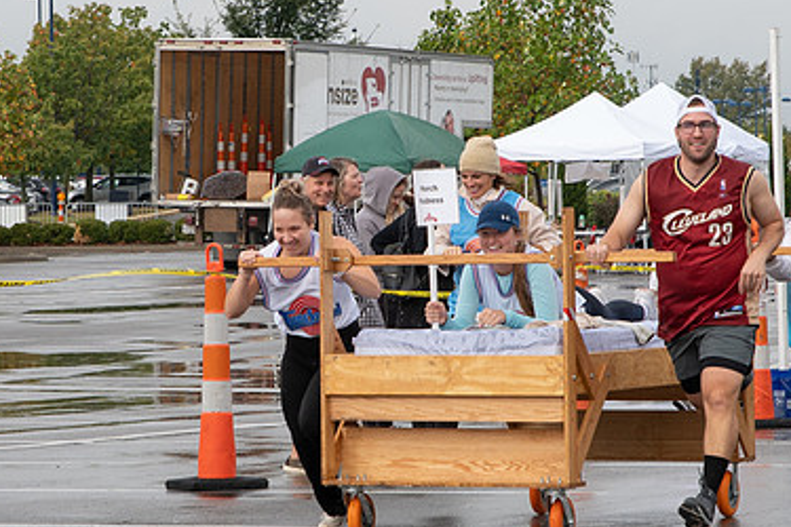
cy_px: 266
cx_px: 289
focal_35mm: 218
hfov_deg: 9.4
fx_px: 4790
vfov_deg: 6.3
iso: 400
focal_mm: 70
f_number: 7.1
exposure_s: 1/500
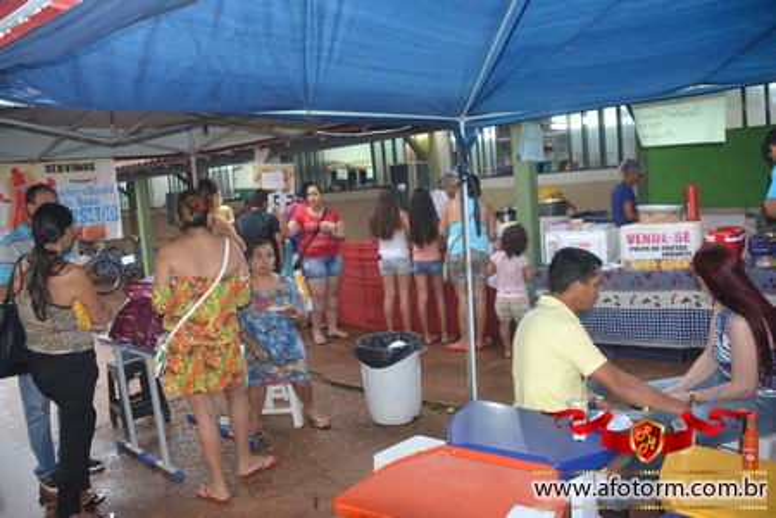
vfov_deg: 43.6
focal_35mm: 30
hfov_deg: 61.9
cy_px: 259
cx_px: 388
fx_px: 647
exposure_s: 1/60
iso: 1100
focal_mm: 20
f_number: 3.5
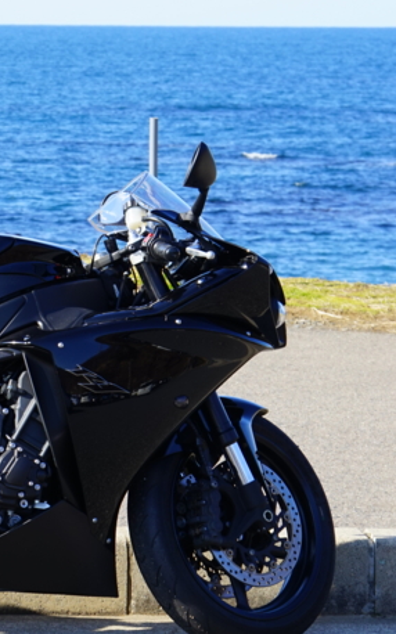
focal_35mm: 162
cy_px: 351
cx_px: -53
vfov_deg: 12.9
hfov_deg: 8.0
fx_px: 2799
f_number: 8
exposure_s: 1/125
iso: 100
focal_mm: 61
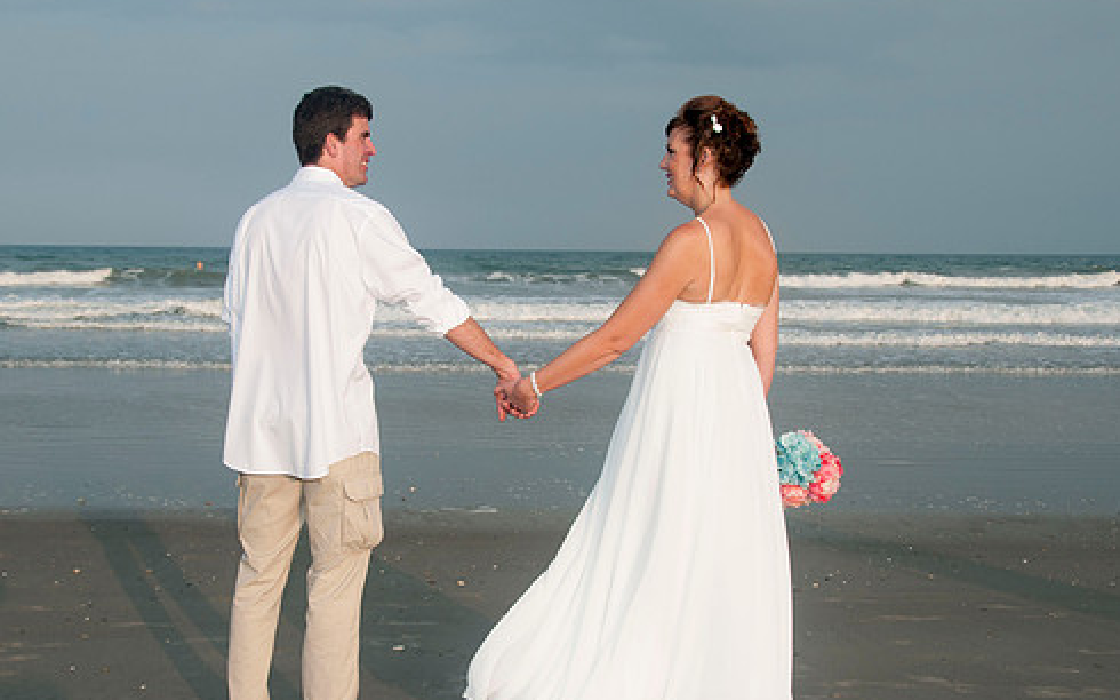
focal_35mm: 47
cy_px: 406
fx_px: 1434
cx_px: 480
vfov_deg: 27.4
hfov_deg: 42.6
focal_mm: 26
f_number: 7.1
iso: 100
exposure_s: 1/250
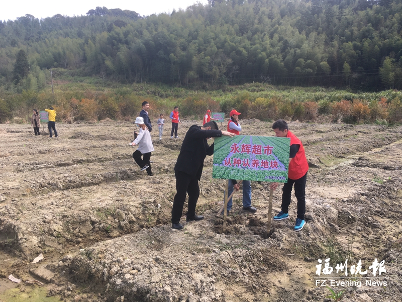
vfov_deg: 48.2
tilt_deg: -6.0
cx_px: 201
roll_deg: -2.6
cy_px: 151
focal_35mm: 29
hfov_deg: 61.7
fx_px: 337
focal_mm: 4.15
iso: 25
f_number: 2.2
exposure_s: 1/455
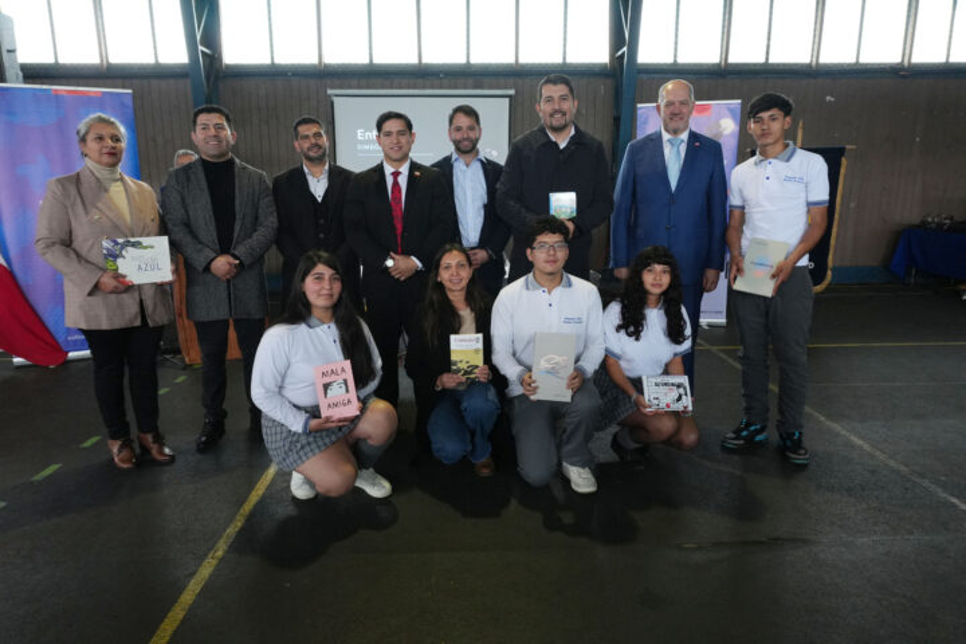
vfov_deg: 53.1
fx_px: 644
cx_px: 483
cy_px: 322
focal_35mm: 24
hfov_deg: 73.7
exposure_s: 1/50
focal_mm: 16
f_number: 5.6
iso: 1600
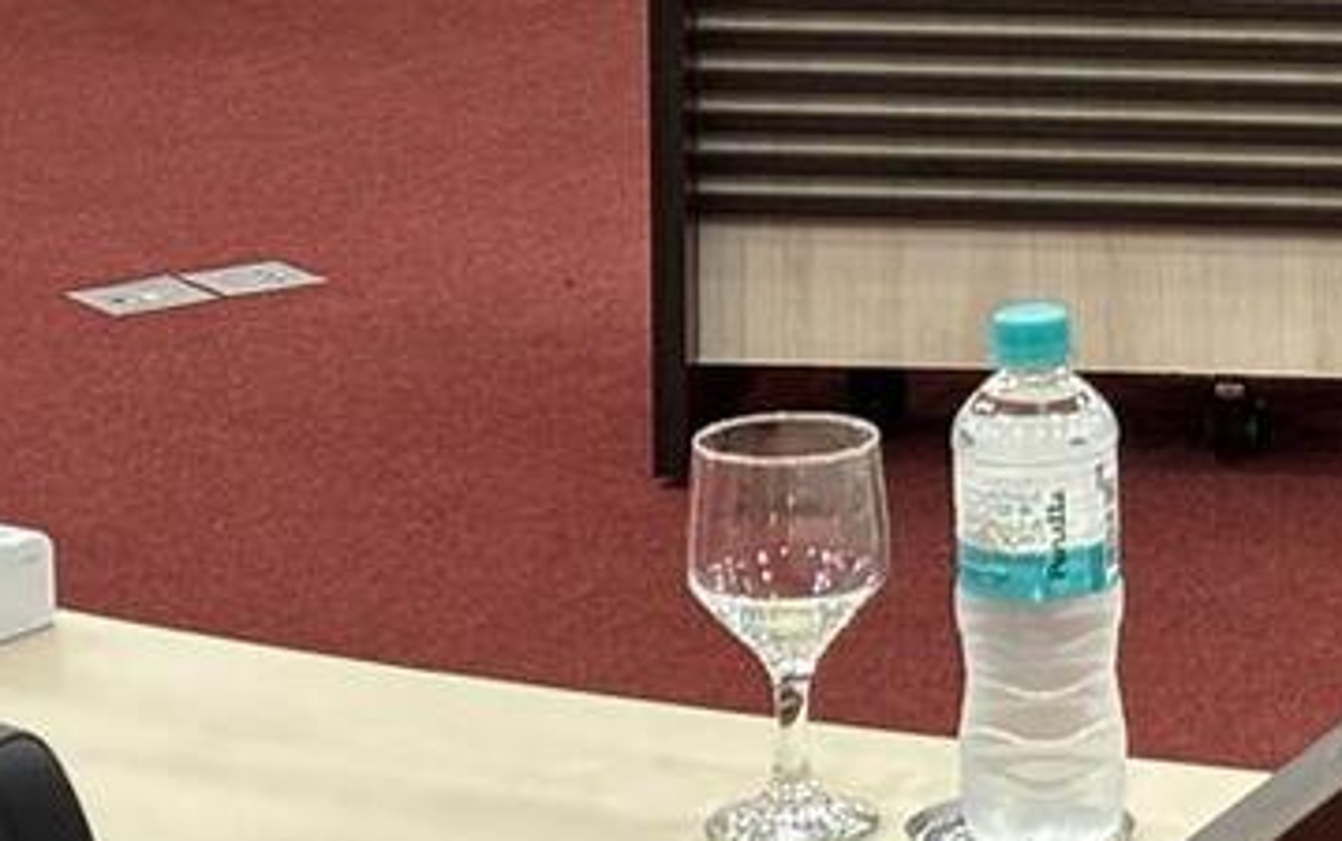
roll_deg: -0.6
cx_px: 1693
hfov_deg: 11.1
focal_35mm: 184
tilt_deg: -7.7
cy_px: -351
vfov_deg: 7.1
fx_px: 6735
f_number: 1.6
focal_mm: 5.96
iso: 125
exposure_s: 1/40
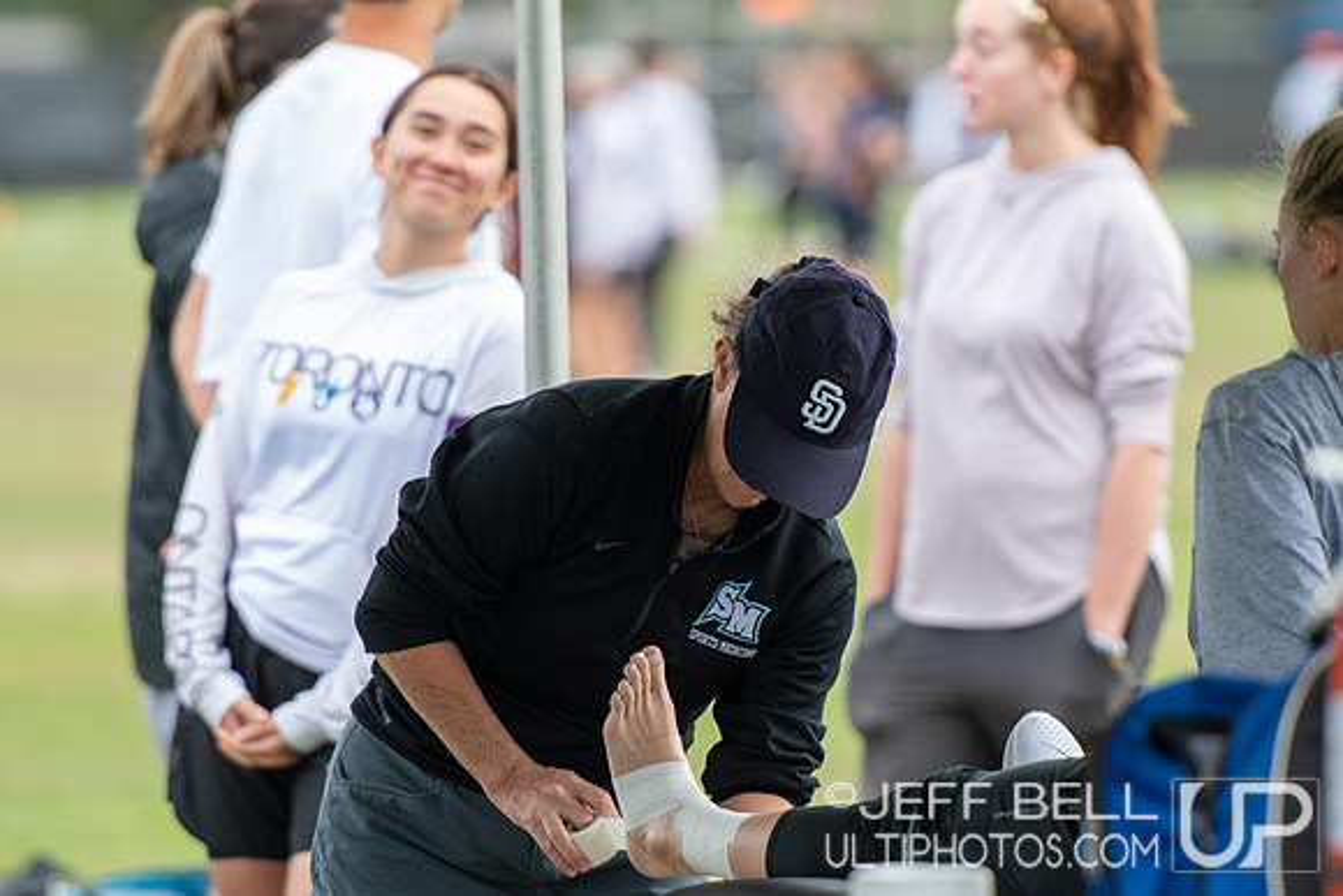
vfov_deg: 3.4
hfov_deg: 5.1
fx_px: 15162
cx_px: 681
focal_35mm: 406
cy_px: 485
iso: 400
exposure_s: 1/500
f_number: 2.8
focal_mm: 200
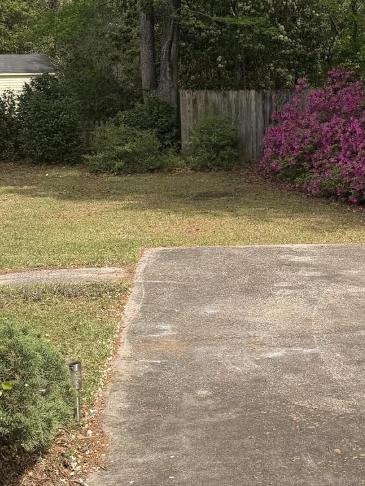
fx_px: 899
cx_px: 278
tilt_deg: -4.7
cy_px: 156
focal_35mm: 64
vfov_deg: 30.0
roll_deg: +0.9
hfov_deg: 22.7
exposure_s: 1/2299
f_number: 1.78
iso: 80
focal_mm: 6.76
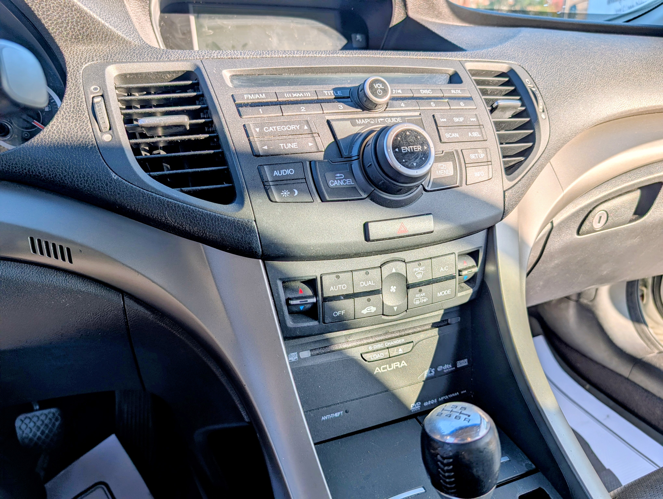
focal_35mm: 24
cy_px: 250
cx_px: 332
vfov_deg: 56.9
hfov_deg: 71.5
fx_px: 460
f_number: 1.68
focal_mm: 6.9
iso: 23
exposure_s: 1/4149
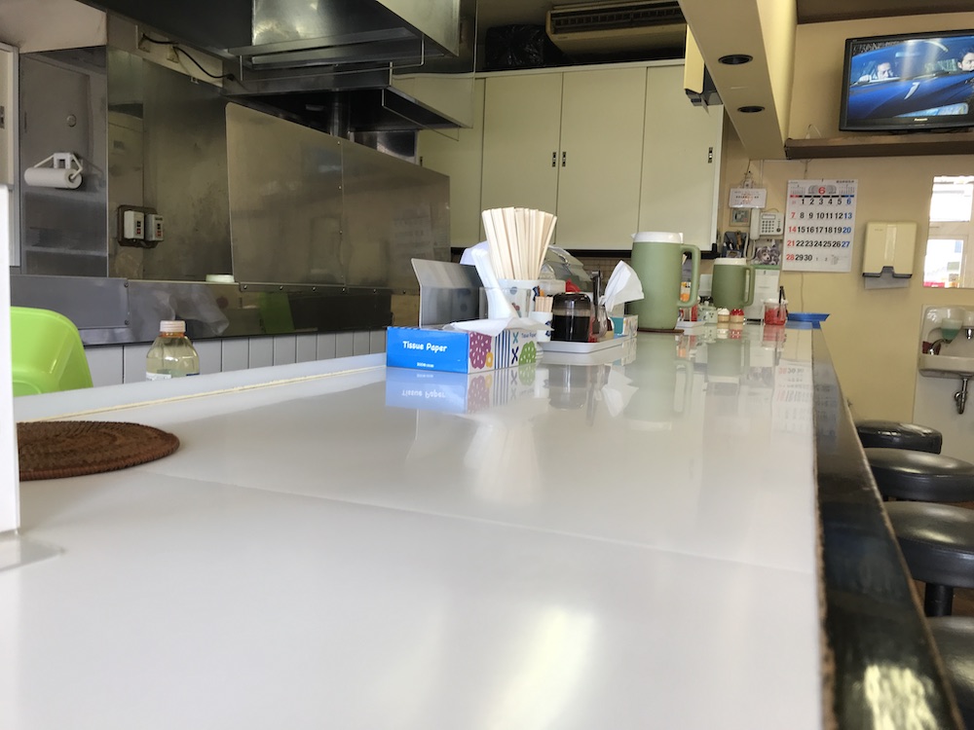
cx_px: 487
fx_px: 788
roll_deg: -1.6
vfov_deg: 49.7
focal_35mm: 28
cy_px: 365
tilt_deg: -4.9
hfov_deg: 63.4
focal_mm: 3.99
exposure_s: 1/60
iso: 25
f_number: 1.8
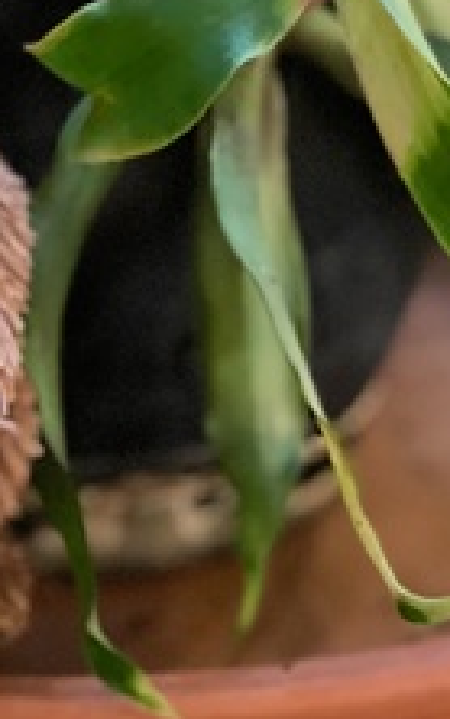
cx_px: -317
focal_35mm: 153
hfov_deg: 8.3
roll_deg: +3.3
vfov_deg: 13.7
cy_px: 248
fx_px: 2998
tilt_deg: -19.9
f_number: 2.2
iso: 1000
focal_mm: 7.5
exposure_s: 1/15
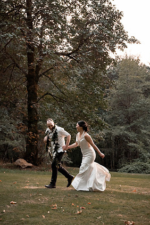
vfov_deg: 40.3
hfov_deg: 27.6
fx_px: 306
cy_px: 110
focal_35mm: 49
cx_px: 76
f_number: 2.8
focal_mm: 46
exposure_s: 1/1600
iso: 1250
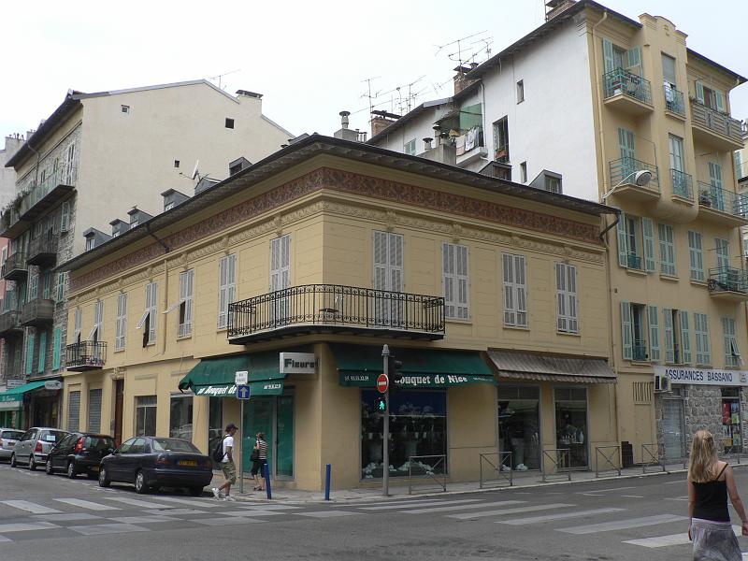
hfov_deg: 51.4
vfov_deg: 39.7
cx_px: 374
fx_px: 778
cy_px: 280
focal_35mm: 36
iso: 80
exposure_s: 1/400
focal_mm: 6
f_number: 4
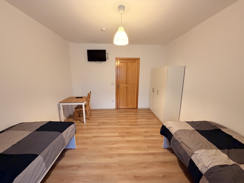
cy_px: 92
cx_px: 122
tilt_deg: -9.4
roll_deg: -0.4
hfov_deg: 102.1
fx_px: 99
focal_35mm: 14
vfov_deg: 85.7
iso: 640
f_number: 2.2
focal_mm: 2.22
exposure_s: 1/50
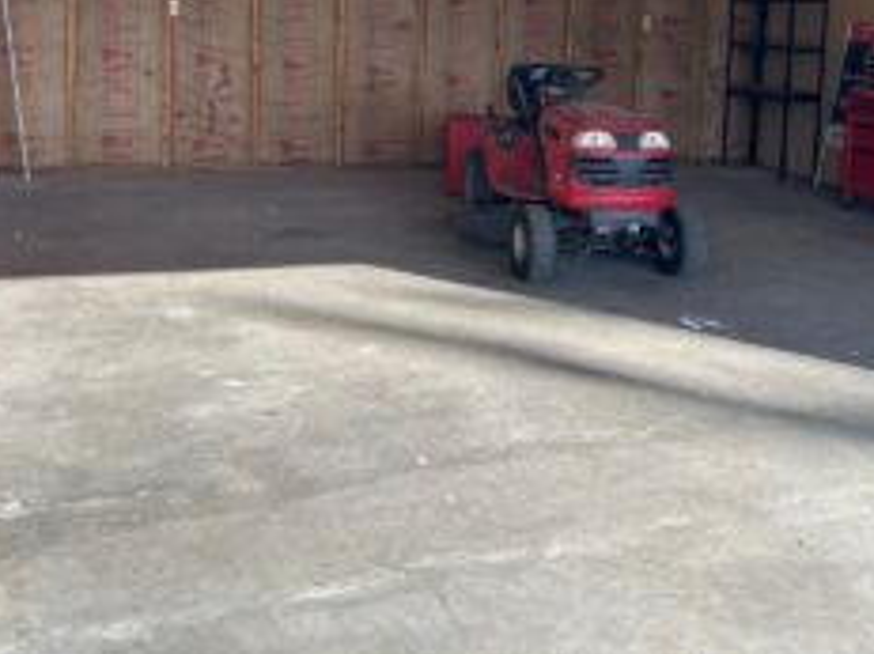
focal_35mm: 45
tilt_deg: -5.3
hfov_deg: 41.9
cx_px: 526
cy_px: 98
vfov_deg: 31.0
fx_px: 1136
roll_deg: -2.4
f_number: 1.5
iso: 50
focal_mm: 5.7
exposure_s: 1/763
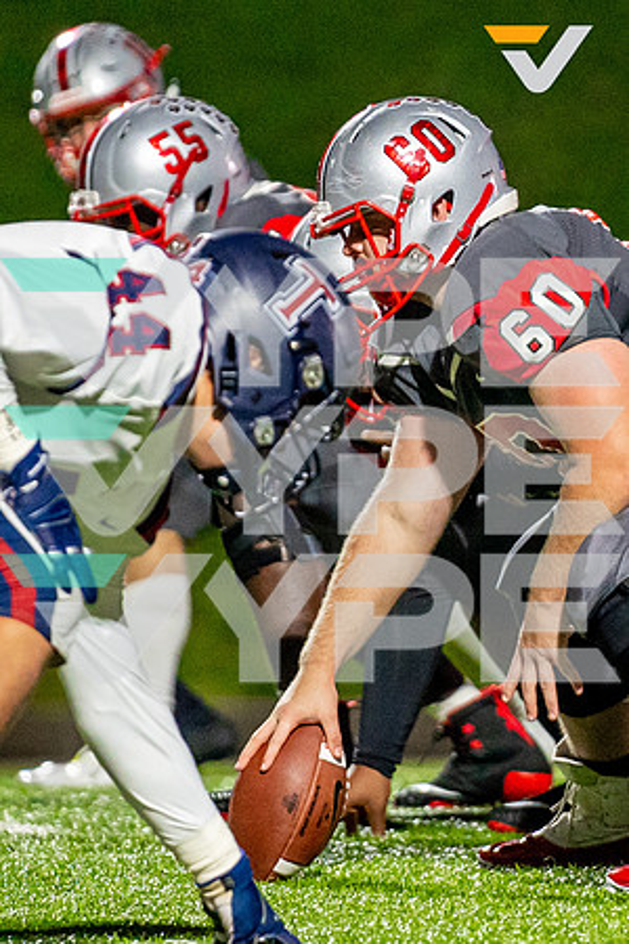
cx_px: 626
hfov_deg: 2.1
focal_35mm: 644
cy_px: 303
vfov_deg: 3.2
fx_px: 16883
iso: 1600
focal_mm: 200
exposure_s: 1/1000
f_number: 2.8
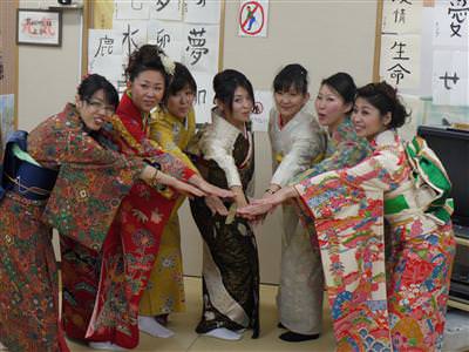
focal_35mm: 68
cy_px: 176
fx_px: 921
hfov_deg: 28.6
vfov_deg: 21.6
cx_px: 234
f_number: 5.5
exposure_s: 1/50
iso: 400
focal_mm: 34
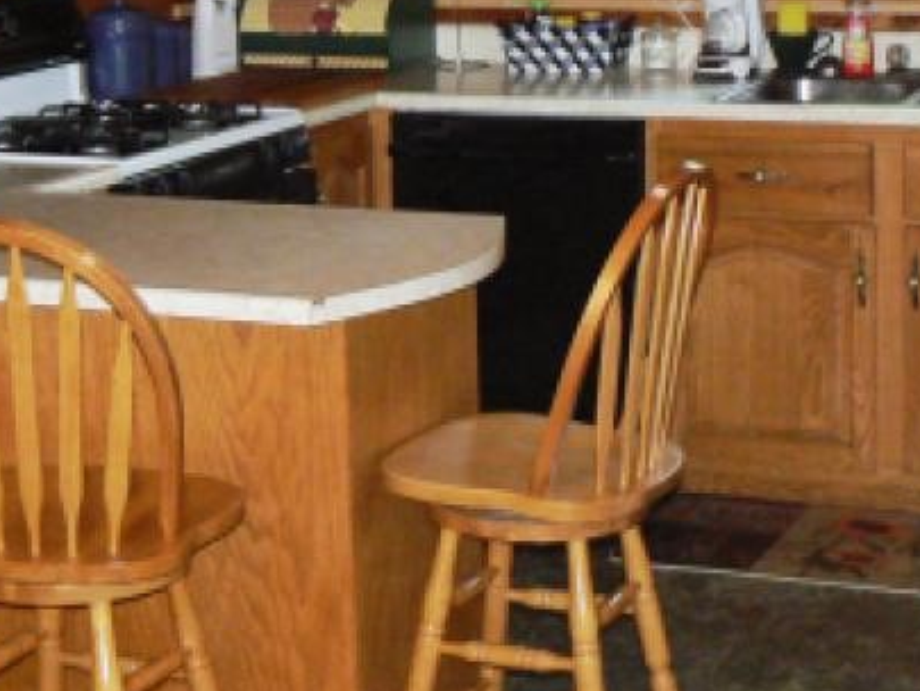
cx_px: 441
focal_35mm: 91
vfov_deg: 15.8
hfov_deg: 21.5
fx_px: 2419
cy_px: -60
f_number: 2.8
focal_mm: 6
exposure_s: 1/30
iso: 250
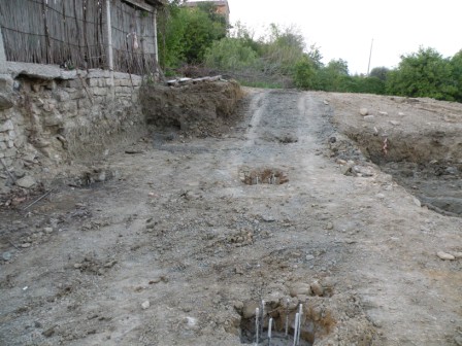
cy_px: 173
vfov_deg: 51.4
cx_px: 231
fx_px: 360
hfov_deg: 65.3
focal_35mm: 27
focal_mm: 4.7
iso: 273
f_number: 2.8
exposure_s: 1/60
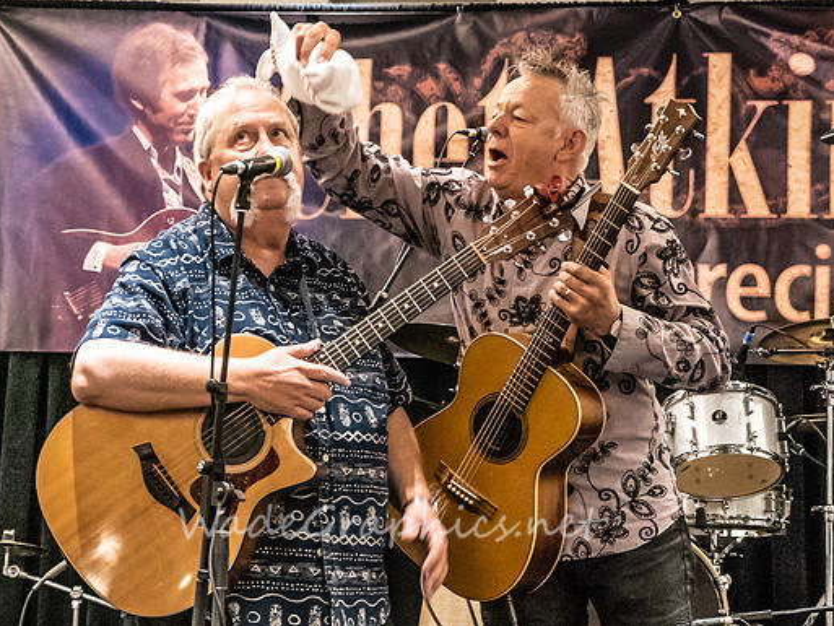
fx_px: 2723
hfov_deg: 17.4
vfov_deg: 13.1
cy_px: 366
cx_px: 350
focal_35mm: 113
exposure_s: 1/200
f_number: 5.6
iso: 16000
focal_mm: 61
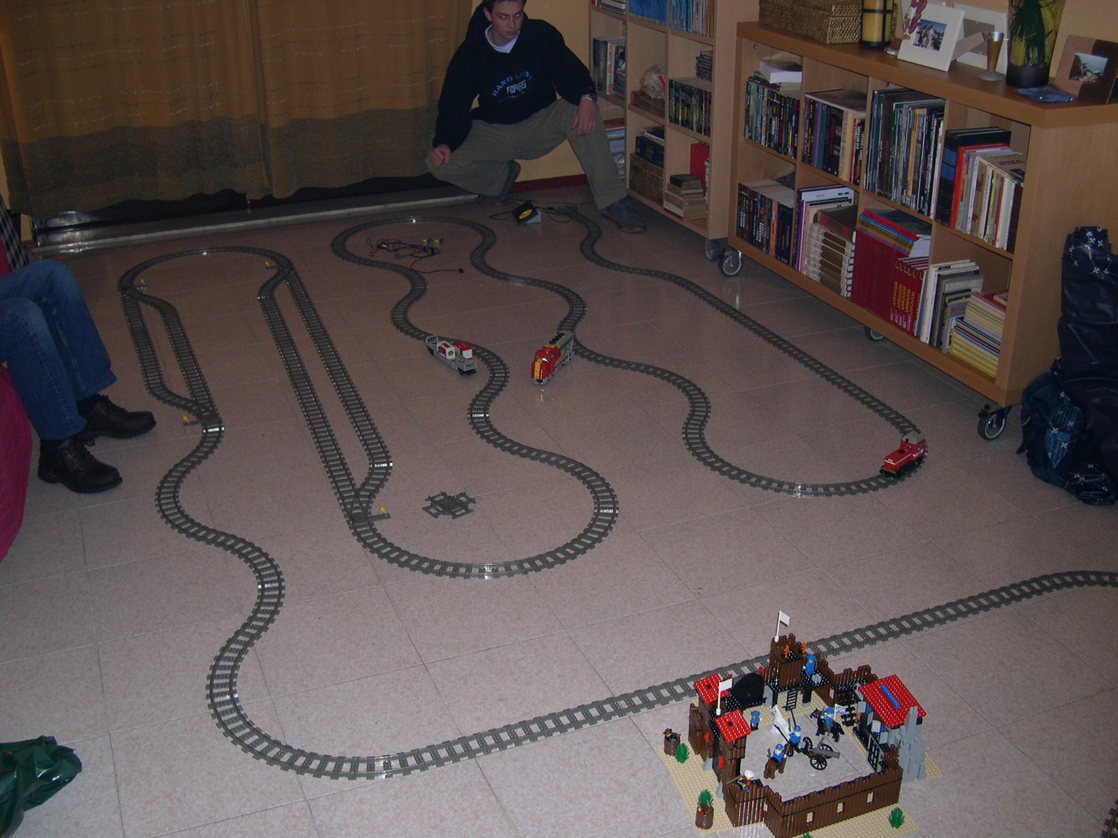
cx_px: 559
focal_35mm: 38
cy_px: 419
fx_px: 1227
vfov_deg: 37.7
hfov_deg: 49.0
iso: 151
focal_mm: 8
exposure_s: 1/60
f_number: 2.8
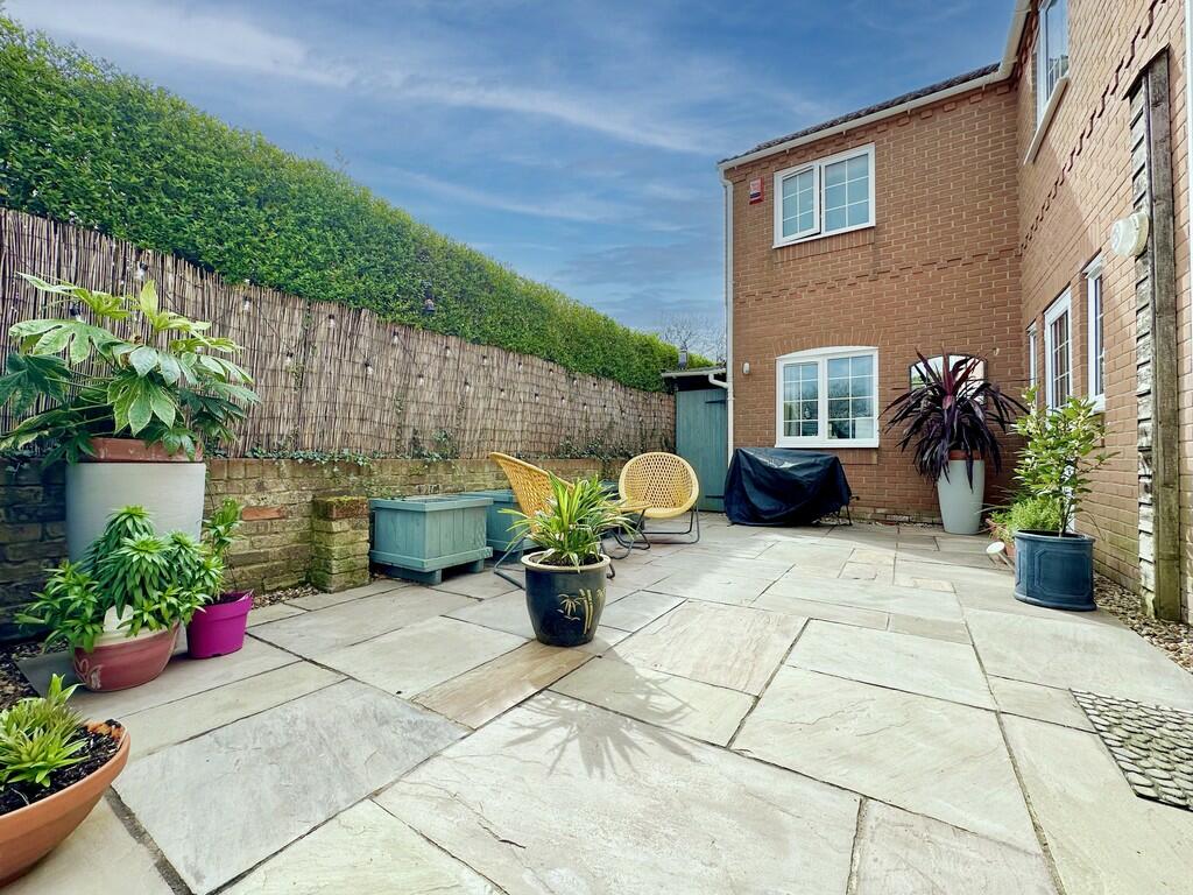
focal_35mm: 14
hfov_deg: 102.1
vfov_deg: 85.7
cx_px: 596
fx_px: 482
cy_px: 448
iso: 40
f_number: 2.2
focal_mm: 2.22
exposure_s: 1/903
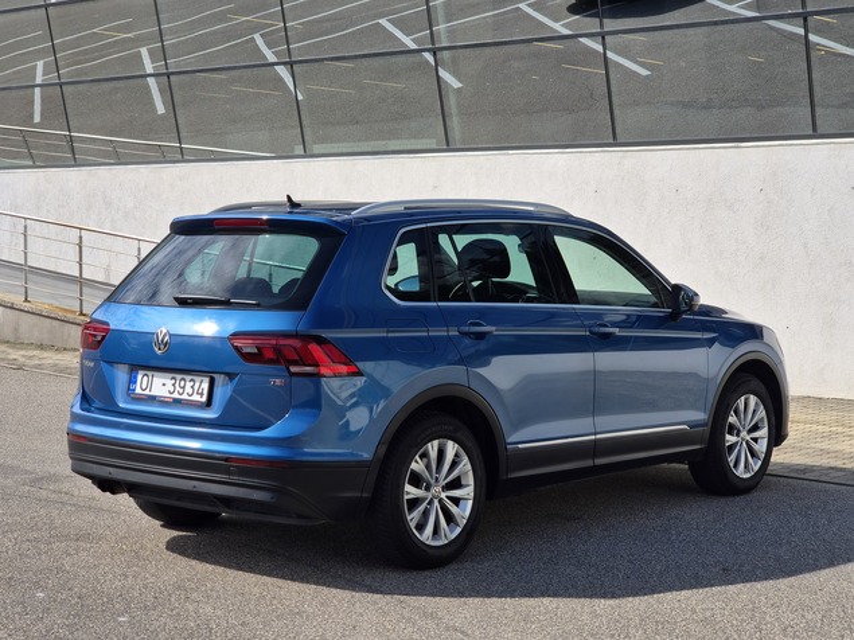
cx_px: 427
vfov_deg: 21.3
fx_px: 1702
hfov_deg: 28.2
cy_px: 320
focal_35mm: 69
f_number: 2.4
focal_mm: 7
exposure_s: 1/976
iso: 25
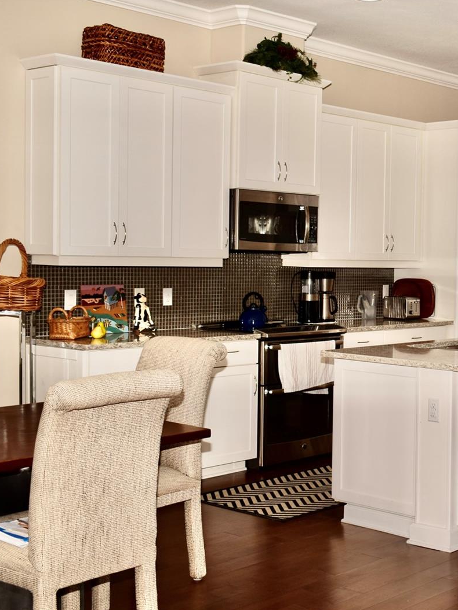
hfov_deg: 25.6
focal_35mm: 55
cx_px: 439
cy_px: 306
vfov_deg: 35.1
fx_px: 966
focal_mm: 25
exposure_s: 1/60
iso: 100
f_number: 4
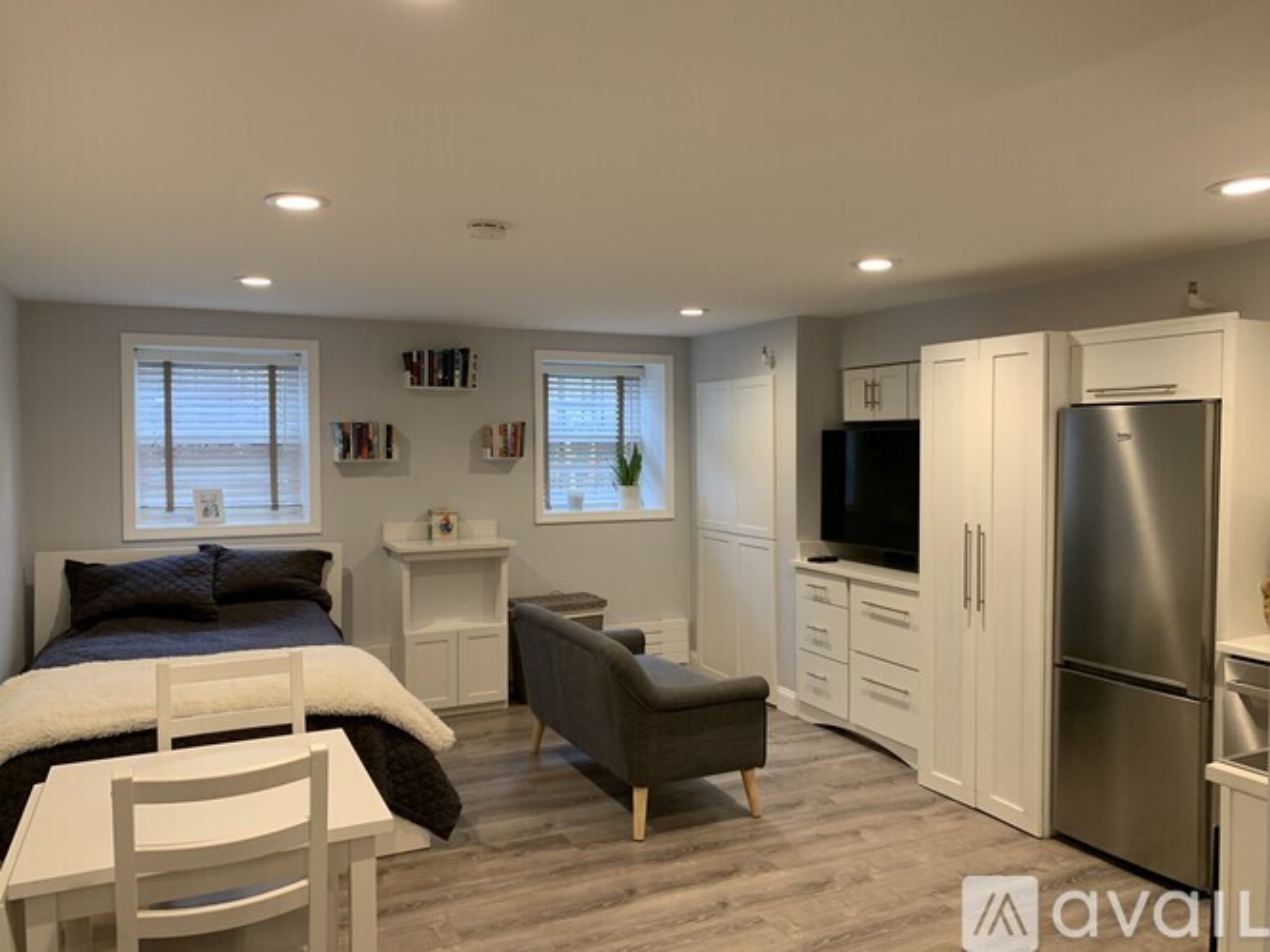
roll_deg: +0.6
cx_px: 635
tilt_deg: -2.8
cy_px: 476
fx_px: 954
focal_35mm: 26
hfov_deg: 67.3
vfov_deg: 53.0
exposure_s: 1/60
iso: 160
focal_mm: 4.25
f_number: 1.8
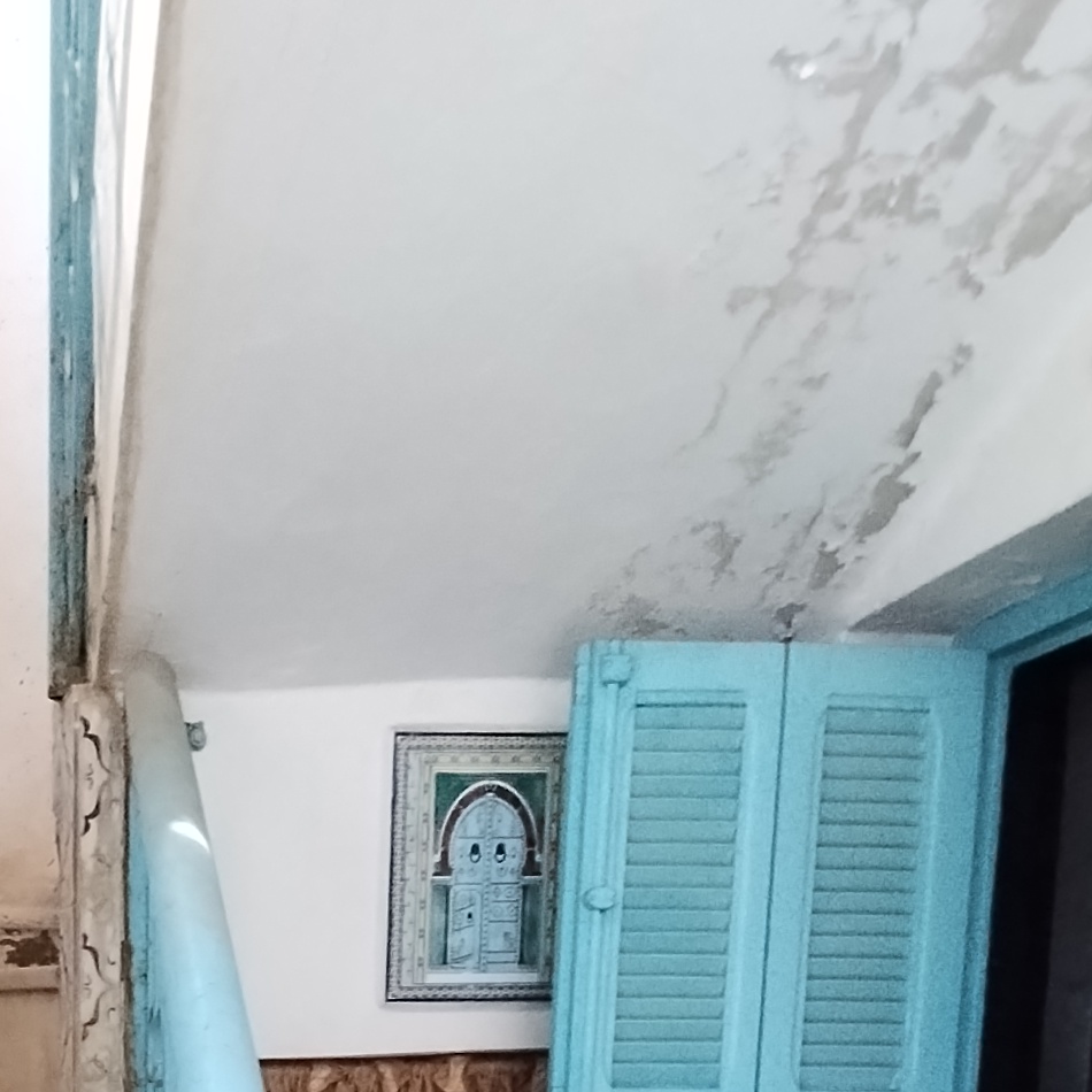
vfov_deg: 34.4
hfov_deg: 37.3
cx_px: 41
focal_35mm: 41
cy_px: 1248
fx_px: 1463
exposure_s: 1/30
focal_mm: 1.4
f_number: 2.2
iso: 210
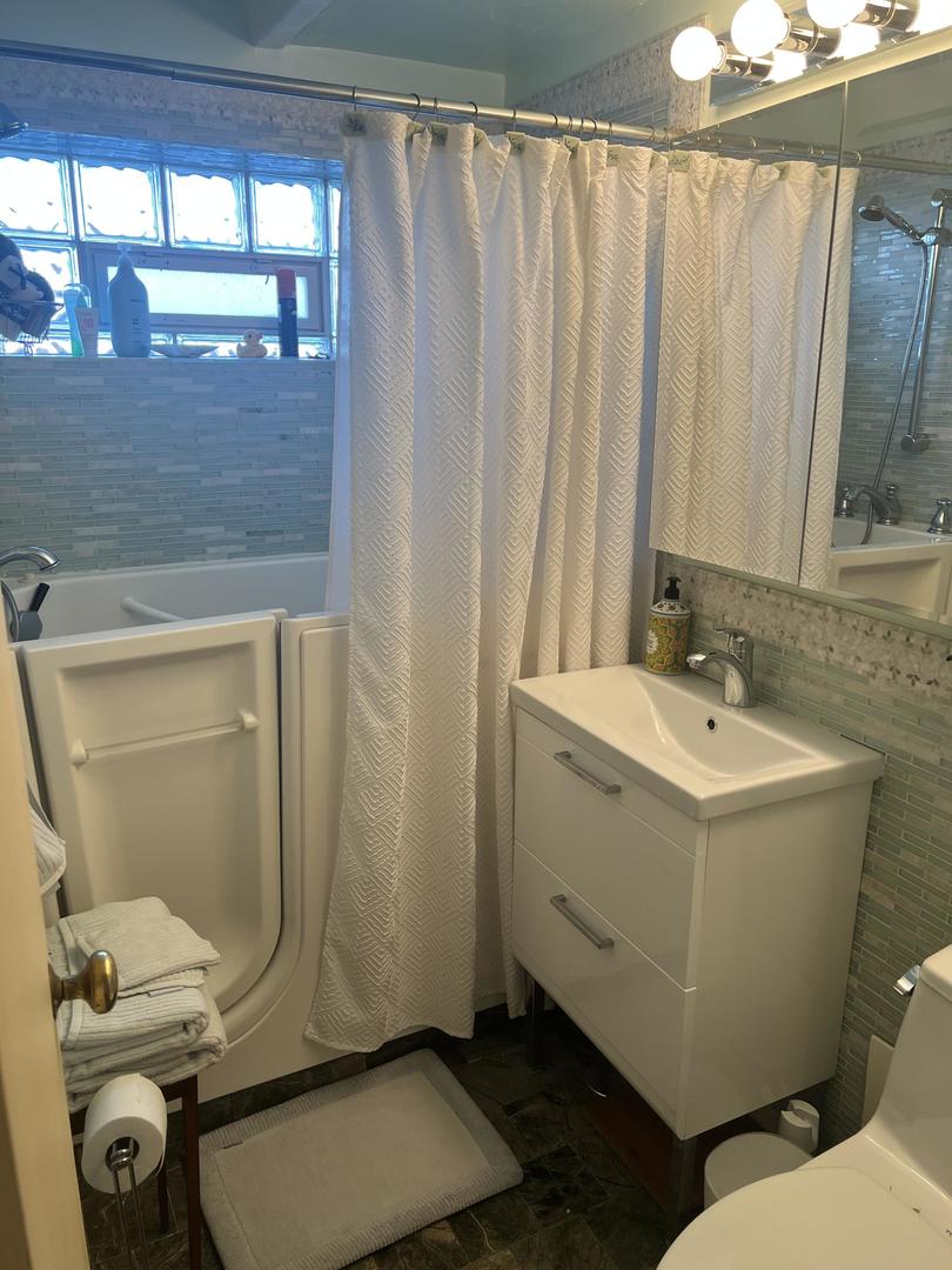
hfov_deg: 53.1
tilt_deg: -15.7
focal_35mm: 26
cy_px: 635
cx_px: 476
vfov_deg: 67.3
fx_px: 953
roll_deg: +0.2
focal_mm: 5.7
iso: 125
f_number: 1.5
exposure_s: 1/120
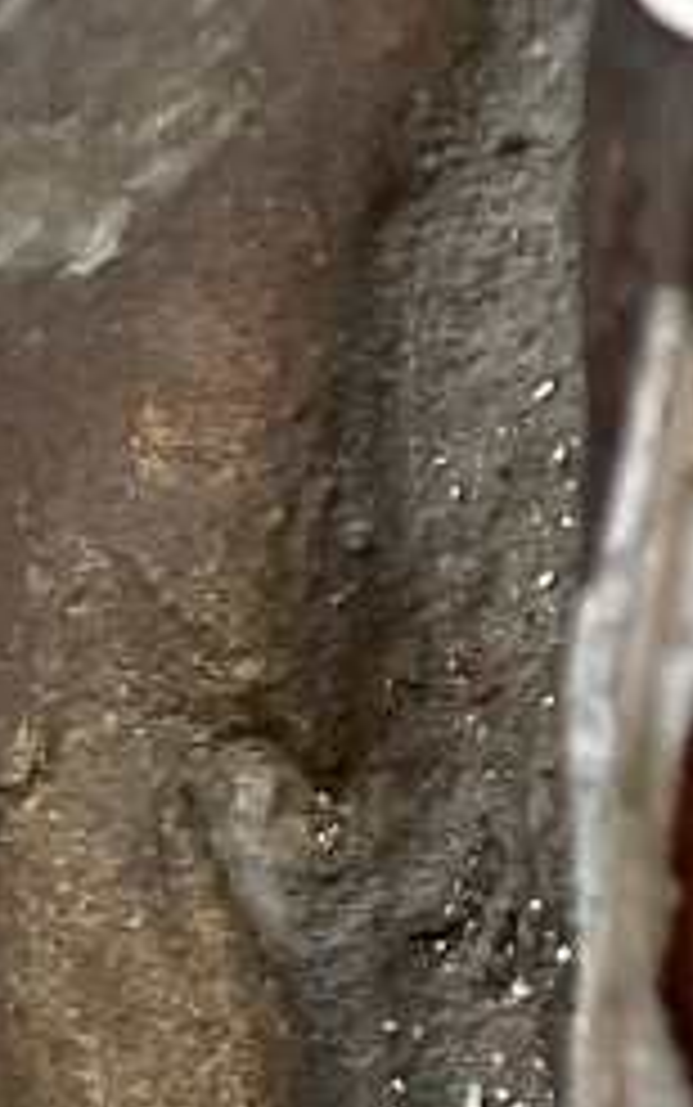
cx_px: 1570
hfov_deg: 8.2
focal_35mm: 150
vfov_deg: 13.3
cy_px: -472
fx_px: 4527
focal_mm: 3
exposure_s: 1/129
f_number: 1.8
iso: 16
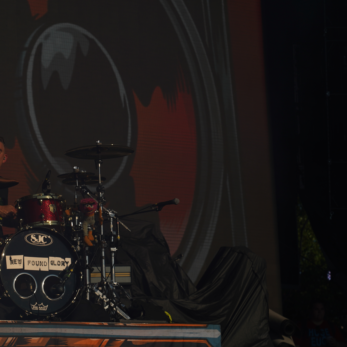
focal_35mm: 141
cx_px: 85
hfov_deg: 12.3
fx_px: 1599
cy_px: 172
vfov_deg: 12.4
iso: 100
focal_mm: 105
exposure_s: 1/1250
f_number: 8
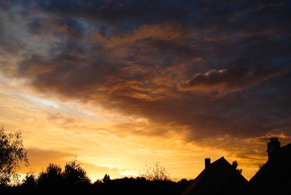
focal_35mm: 49
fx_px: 396
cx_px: 146
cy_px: 98
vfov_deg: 27.6
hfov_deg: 40.3
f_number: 5
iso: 100
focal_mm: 18.5
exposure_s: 1/80
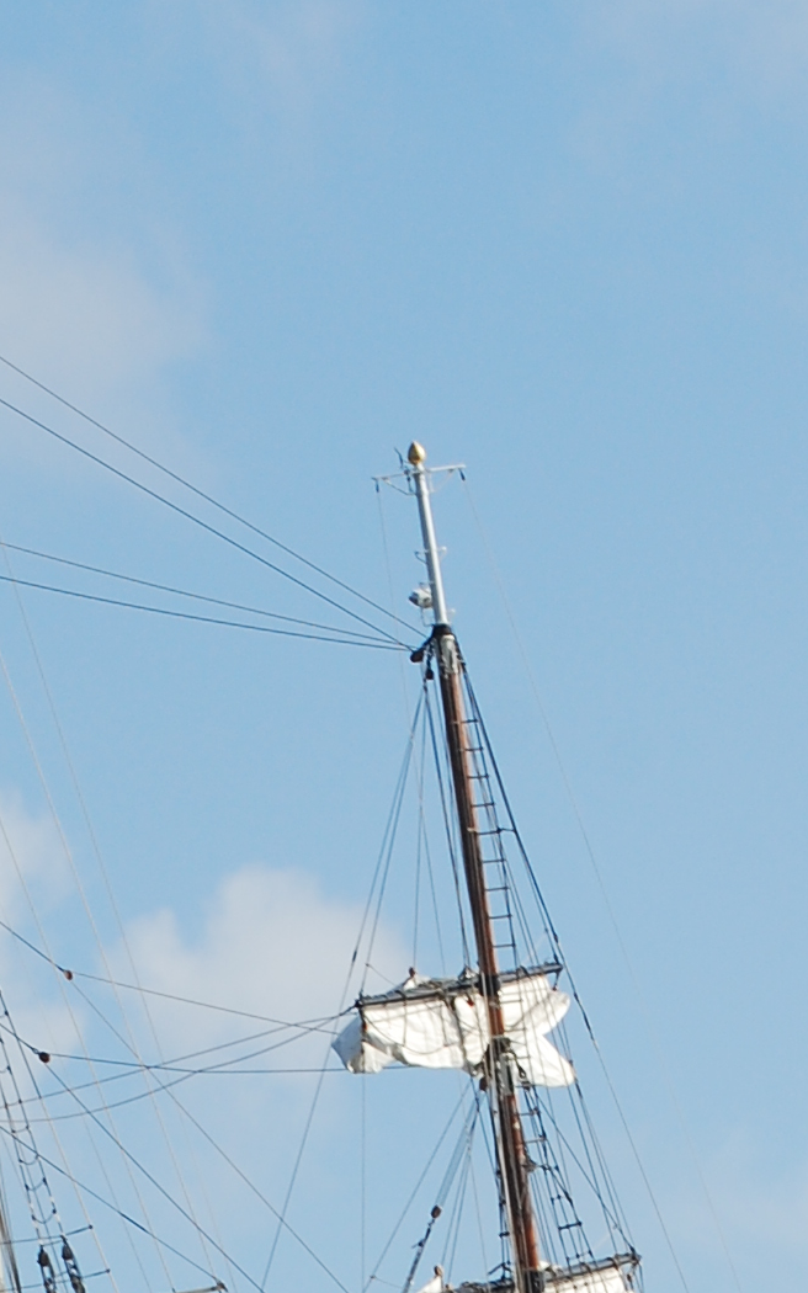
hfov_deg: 3.3
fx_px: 13921
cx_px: 175
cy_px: 1778
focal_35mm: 395
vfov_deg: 5.3
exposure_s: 1/250
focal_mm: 70
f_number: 10
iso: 140
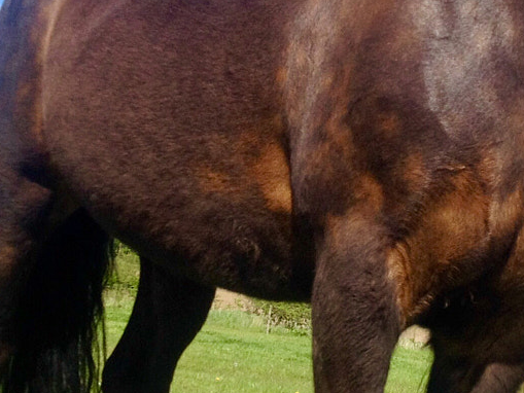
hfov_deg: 17.7
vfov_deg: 13.4
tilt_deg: +3.2
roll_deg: -9.2
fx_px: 1666
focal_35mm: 110
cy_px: 44
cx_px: 454
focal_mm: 4.28
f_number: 2.4
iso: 50
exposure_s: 1/1453
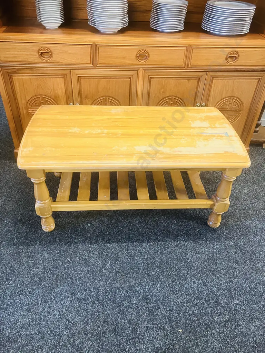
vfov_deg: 63.4
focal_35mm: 28
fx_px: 286
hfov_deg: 49.7
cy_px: 176
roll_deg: -3.9
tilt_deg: -38.1
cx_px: 132
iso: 320
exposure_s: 1/33
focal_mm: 3.99
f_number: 1.8
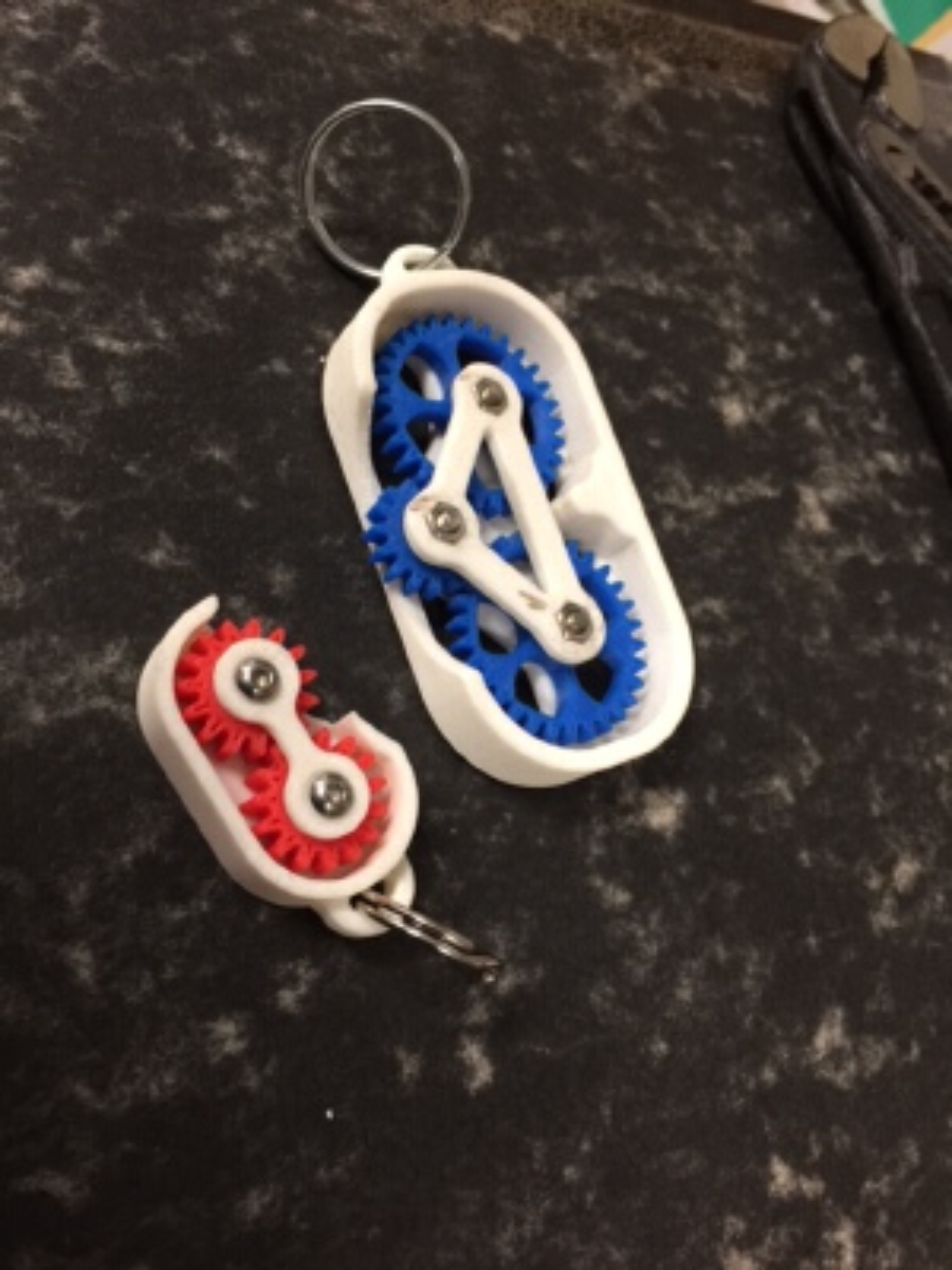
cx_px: 476
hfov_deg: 48.2
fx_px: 1063
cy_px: 635
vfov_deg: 61.7
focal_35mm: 29
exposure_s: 1/15
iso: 125
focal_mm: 4.15
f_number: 2.2
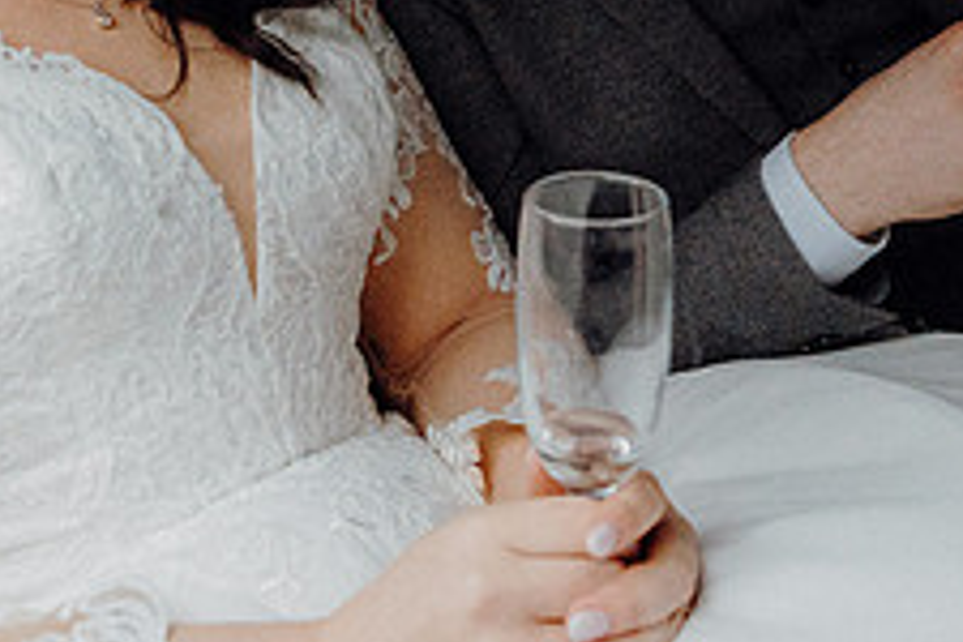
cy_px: -71
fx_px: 1658
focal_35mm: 62
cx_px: 475
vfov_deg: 20.8
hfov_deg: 32.4
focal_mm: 24
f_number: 3.5
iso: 5000
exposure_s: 1/200
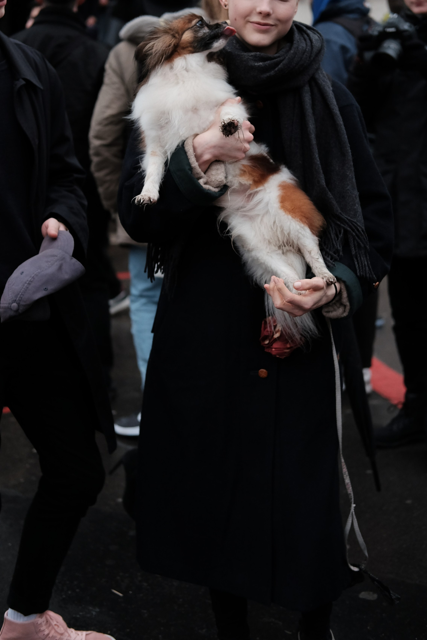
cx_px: 233
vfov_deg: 31.3
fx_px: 1139
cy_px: 257
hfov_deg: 21.2
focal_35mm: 64
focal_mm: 35
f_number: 2
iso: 800
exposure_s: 1/500
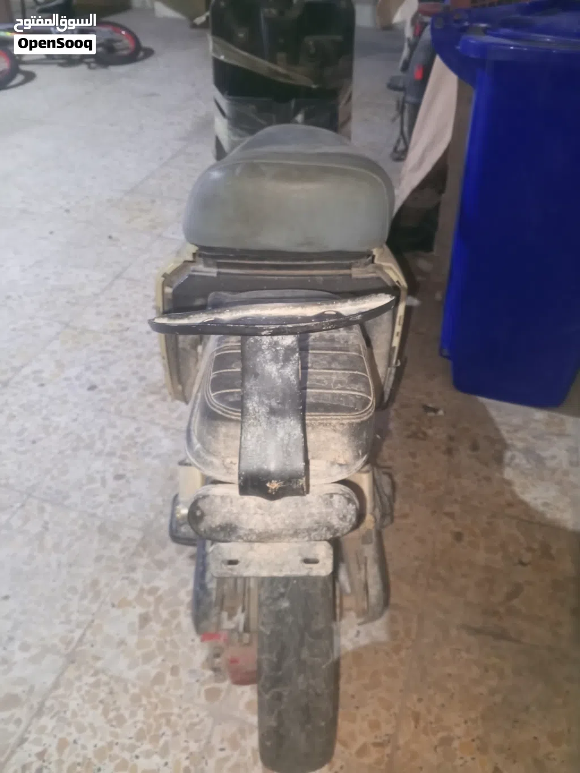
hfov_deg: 51.4
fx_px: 603
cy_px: 386
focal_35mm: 27
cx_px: 290
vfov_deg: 65.3
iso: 2142
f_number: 1.6
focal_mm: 4.09
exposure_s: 1/20
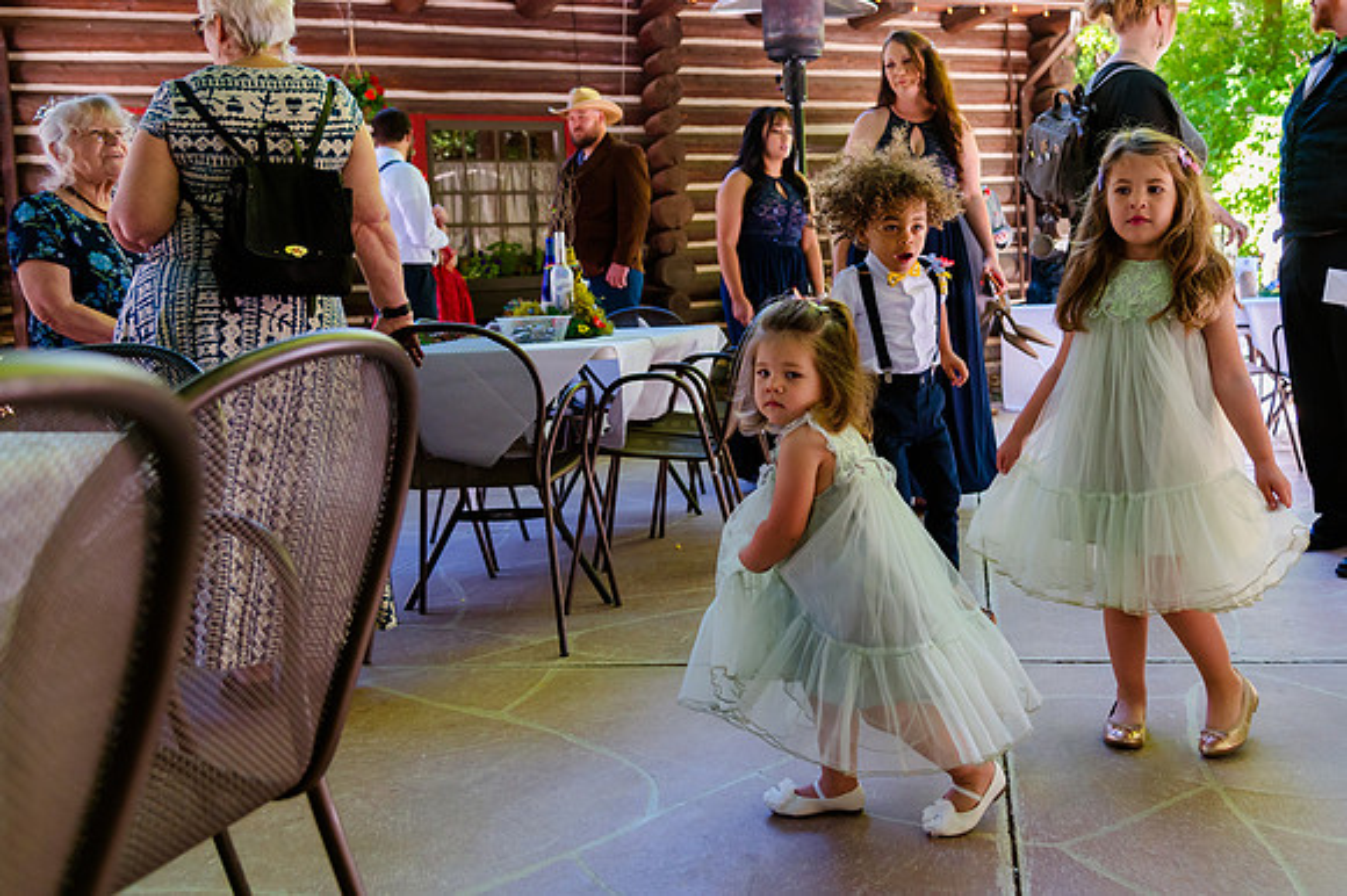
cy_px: 342
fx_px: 1324
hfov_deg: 53.5
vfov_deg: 37.2
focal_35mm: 35
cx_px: 817
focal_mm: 28
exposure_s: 1/400
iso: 1250
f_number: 4
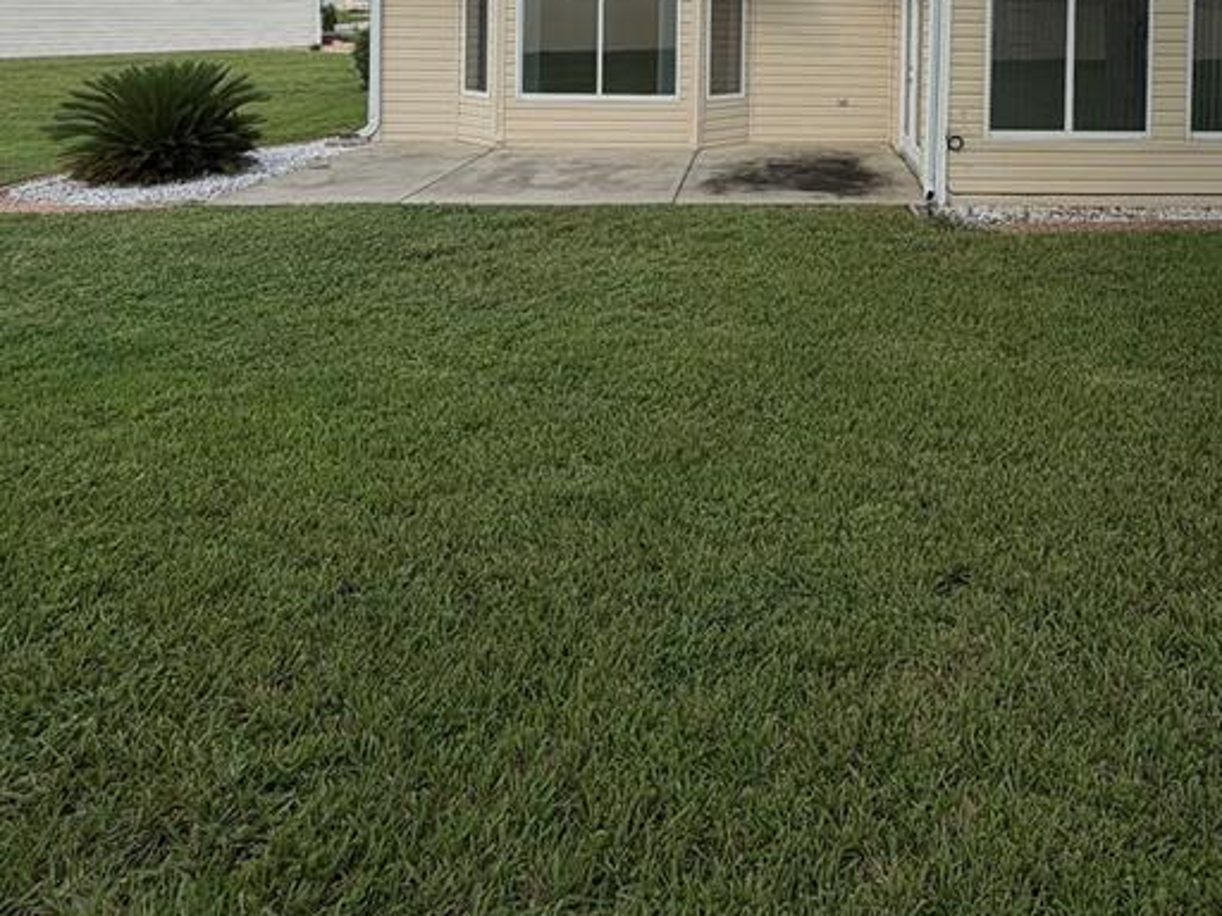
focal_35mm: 28
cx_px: 897
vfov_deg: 43.4
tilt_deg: -1.5
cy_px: 21
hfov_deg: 60.4
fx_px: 988
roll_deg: -0.8
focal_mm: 2.22
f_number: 2.2
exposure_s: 1/770
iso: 25
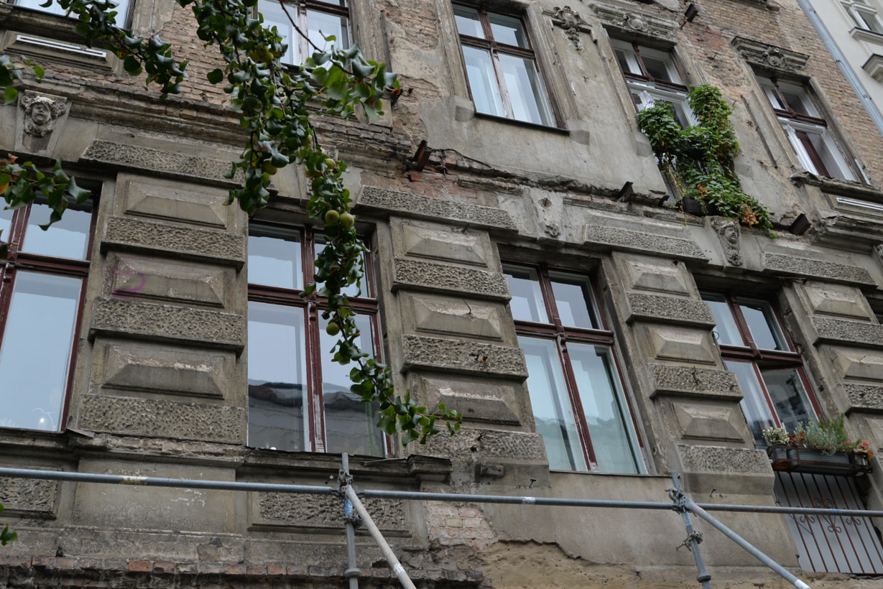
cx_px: 465
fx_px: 981
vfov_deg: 32.5
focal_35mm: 40
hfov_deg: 48.4
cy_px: 113
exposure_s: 1/125
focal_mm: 24
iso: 320
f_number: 5.6
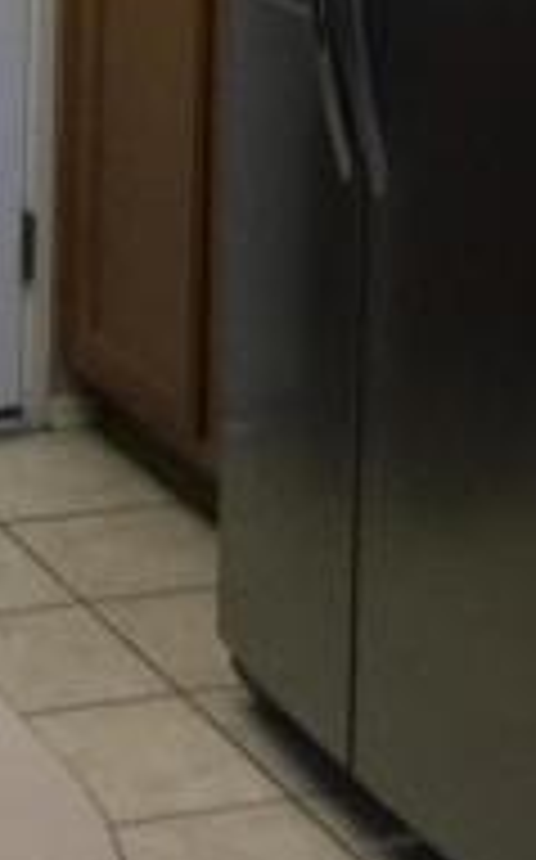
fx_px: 3092
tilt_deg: -4.8
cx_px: -185
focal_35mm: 132
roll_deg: -0.7
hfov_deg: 9.7
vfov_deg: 14.8
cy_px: -405
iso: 125
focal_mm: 3.3
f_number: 2.4
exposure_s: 1/30
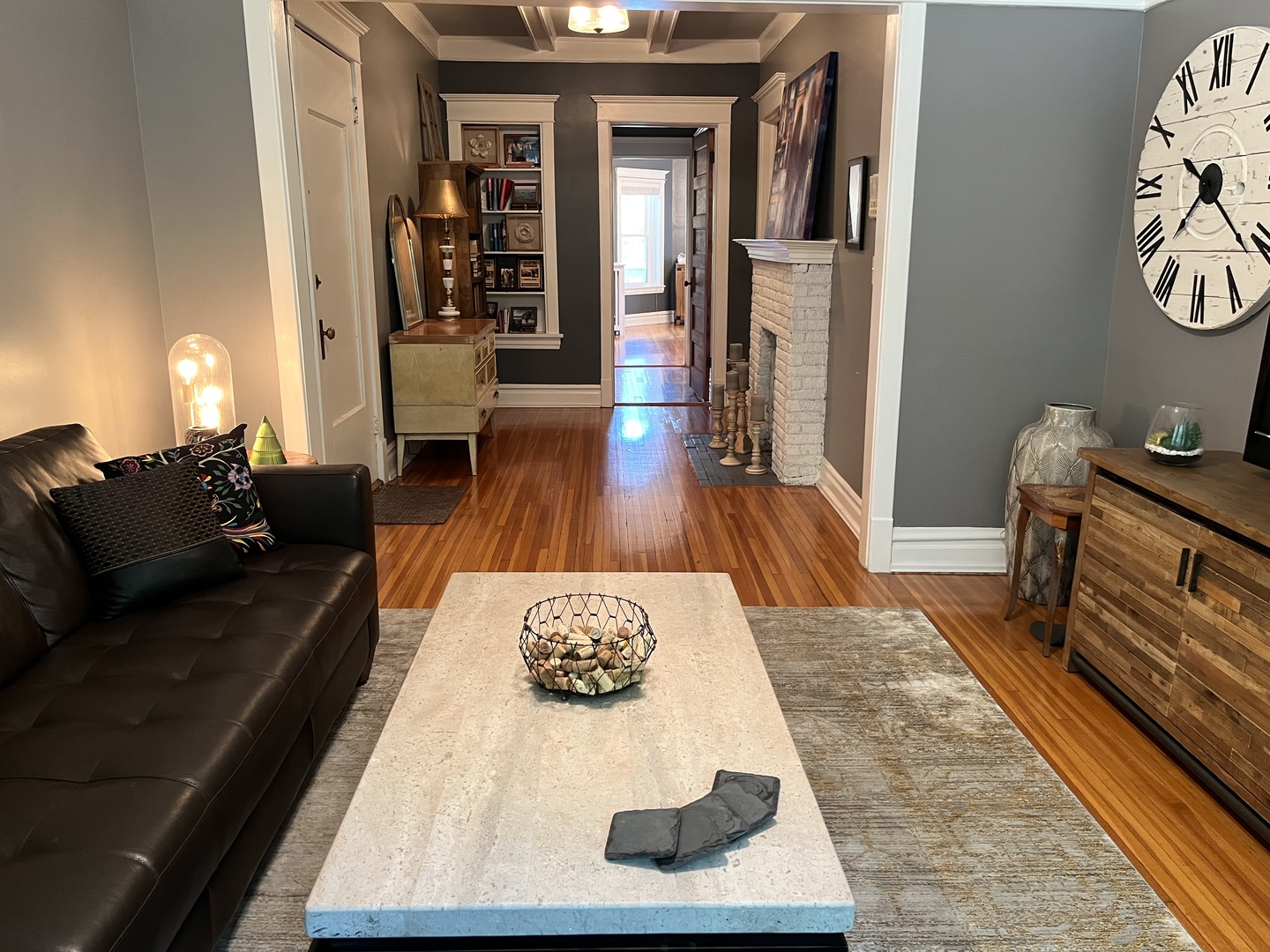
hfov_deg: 67.3
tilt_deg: -13.8
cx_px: 635
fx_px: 954
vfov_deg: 53.1
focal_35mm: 26
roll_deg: +0.2
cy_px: 476
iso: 320
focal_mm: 5.1
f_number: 1.6
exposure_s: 1/60
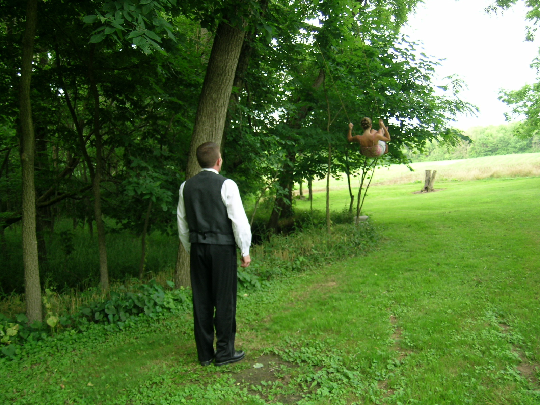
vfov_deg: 22.6
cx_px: 270
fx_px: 1014
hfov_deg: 29.8
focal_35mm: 65
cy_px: 202
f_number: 2.9
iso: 50
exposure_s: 1/46.3
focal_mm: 6.5
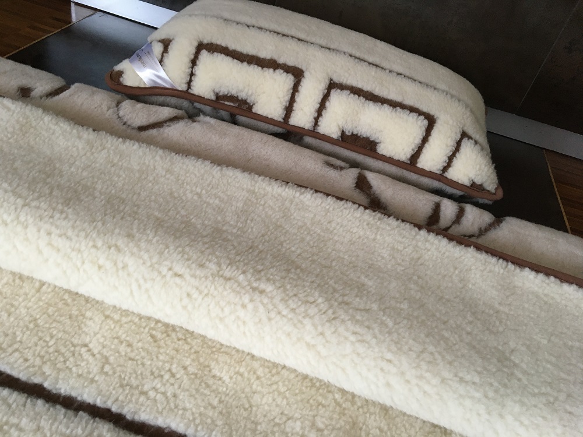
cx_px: 292
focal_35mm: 29
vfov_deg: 48.2
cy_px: 218
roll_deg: -14.6
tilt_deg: -41.2
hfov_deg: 61.7
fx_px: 488
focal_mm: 4.15
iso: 125
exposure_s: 1/33
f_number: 2.2
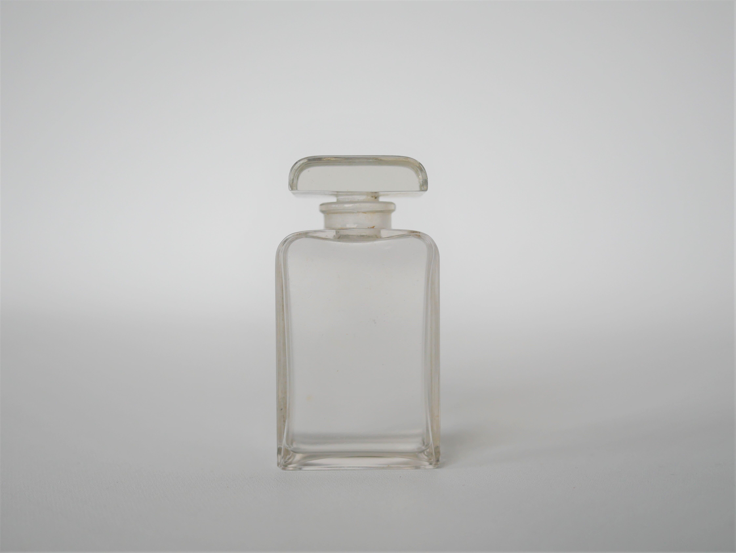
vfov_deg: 36.0
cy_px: 276
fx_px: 851
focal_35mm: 40
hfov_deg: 46.8
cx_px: 368
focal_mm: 20
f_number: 2
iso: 200
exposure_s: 1/160
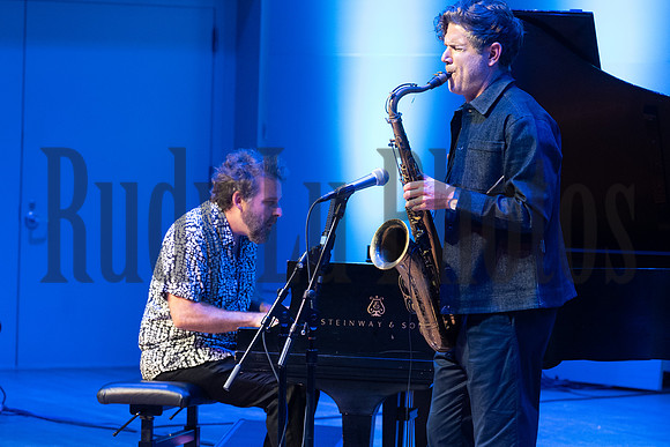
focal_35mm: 172
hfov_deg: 11.9
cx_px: 335
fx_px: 3202
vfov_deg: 8.0
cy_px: 224
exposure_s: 1/125
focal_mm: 115
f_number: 5.6
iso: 3200
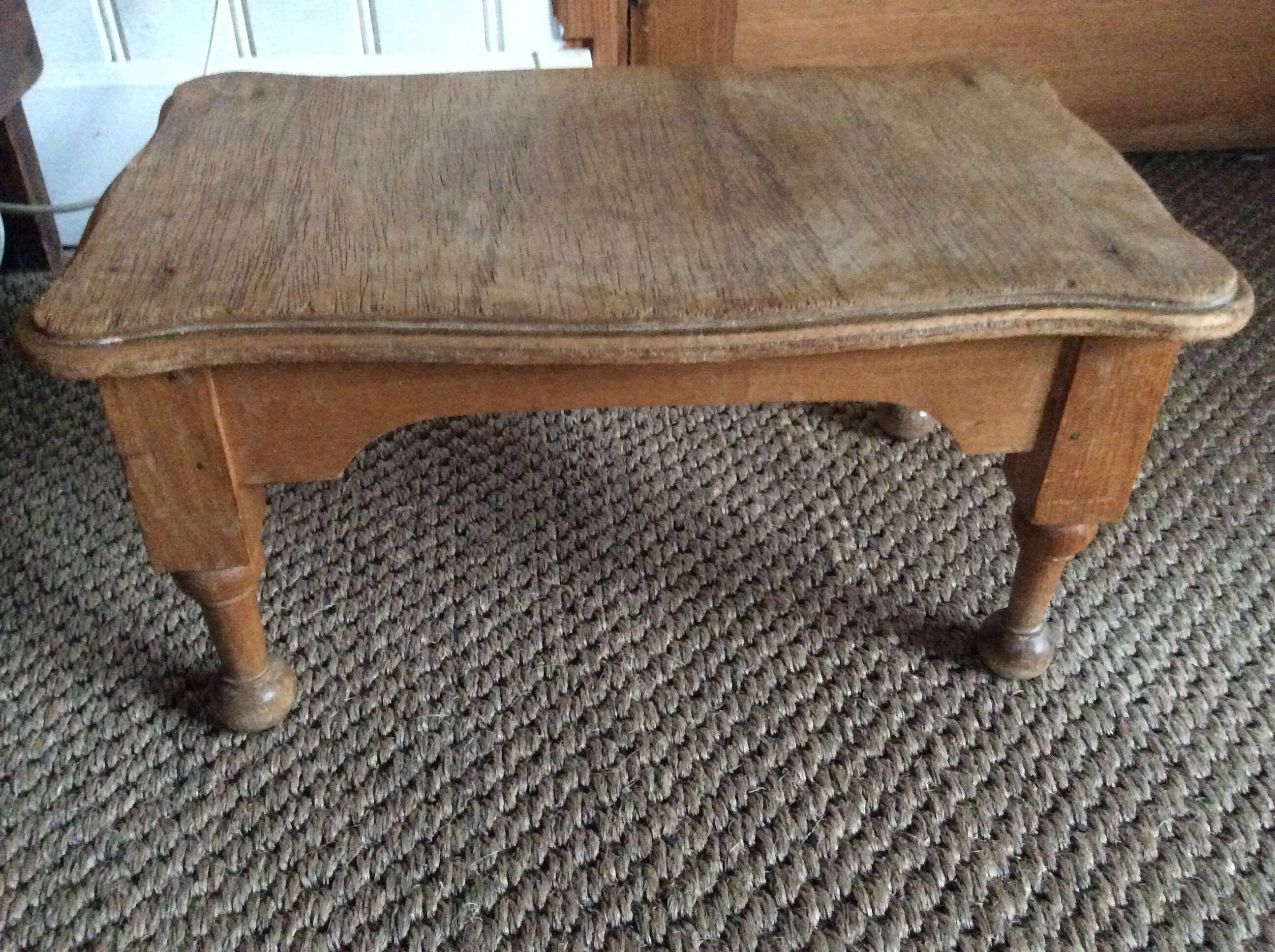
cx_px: 638
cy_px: 476
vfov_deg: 44.1
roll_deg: +1.1
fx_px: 1177
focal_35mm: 32
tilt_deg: -37.7
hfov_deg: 56.9
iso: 640
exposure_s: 1/17
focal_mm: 3.3
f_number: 2.4
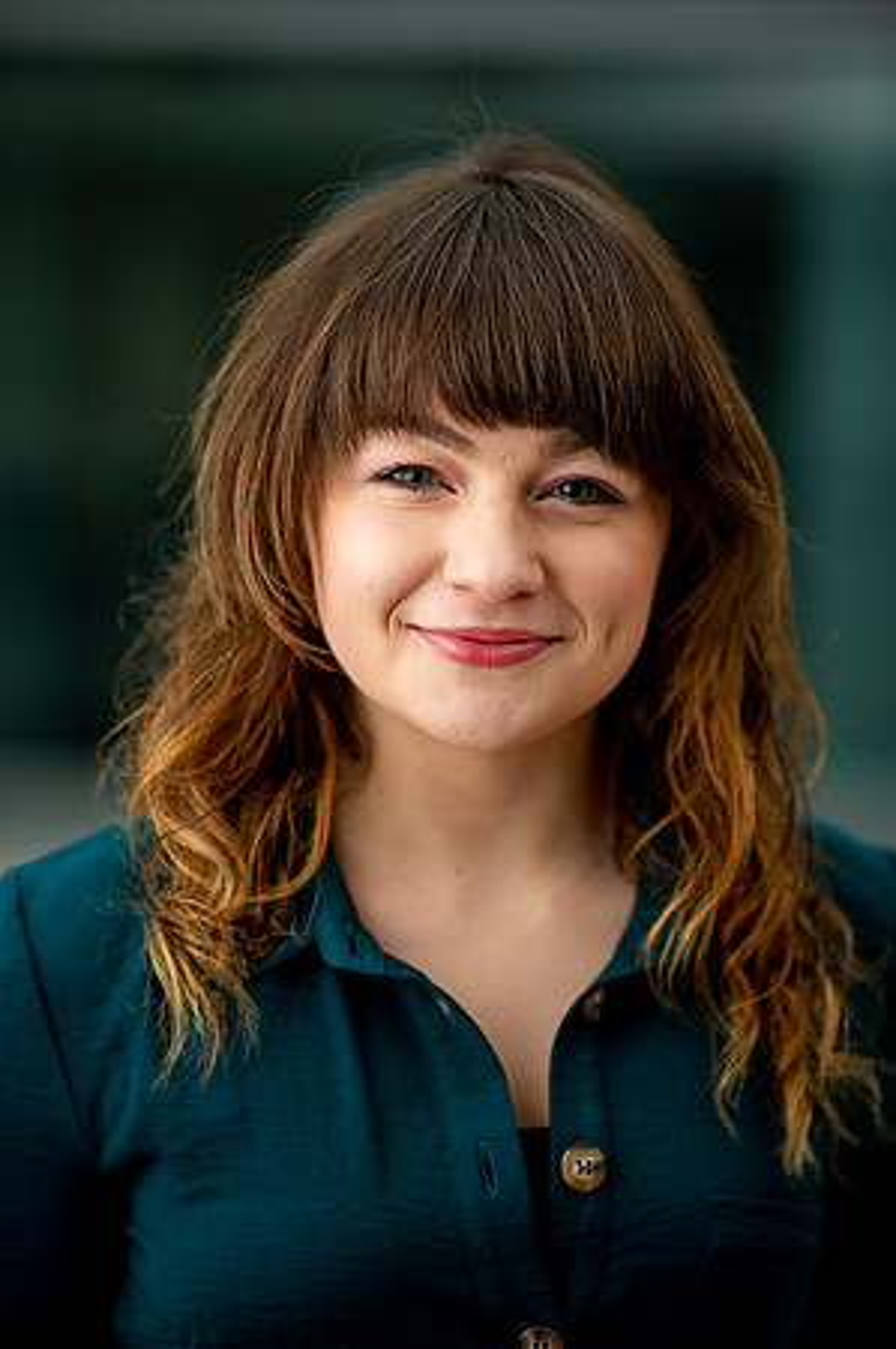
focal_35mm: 85
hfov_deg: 16.0
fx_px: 3180
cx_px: 448
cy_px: 674
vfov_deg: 23.9
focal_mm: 85
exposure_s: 1/160
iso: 64
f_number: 2
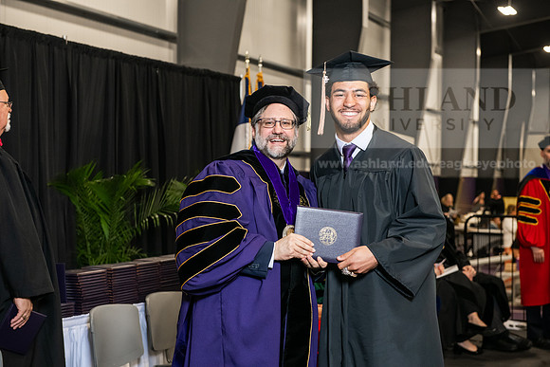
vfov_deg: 20.6
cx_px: 275
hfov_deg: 30.5
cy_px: 184
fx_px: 1009
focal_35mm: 66
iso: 2500
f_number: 5
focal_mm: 66
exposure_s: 1/200
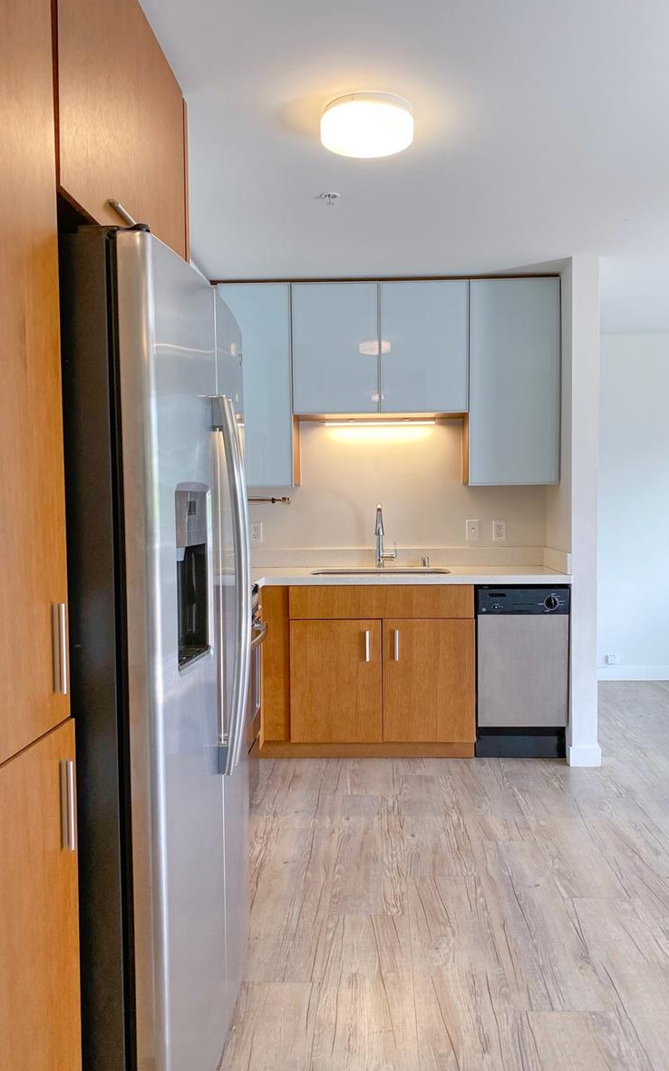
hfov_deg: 44.5
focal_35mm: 28
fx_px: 817
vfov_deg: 66.5
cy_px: 537
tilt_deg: -2.2
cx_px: 363
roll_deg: -0.5
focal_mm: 4.25
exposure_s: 1/120
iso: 100
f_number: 1.8
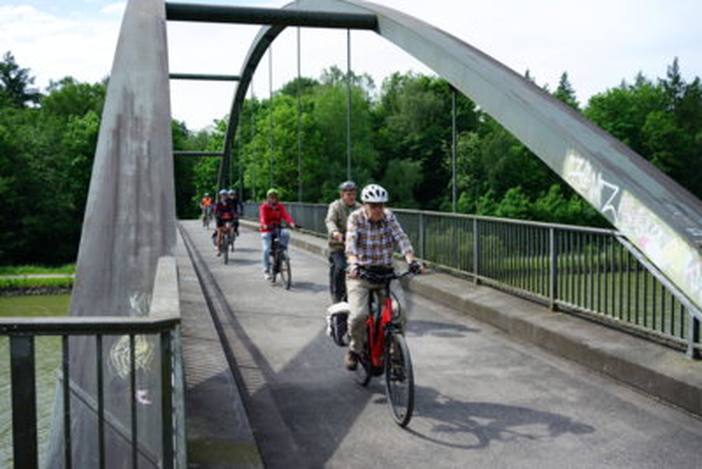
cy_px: 234
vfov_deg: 37.9
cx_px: 351
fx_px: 683
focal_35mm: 35
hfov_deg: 54.4
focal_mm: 35
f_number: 5.6
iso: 100
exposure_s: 1/320
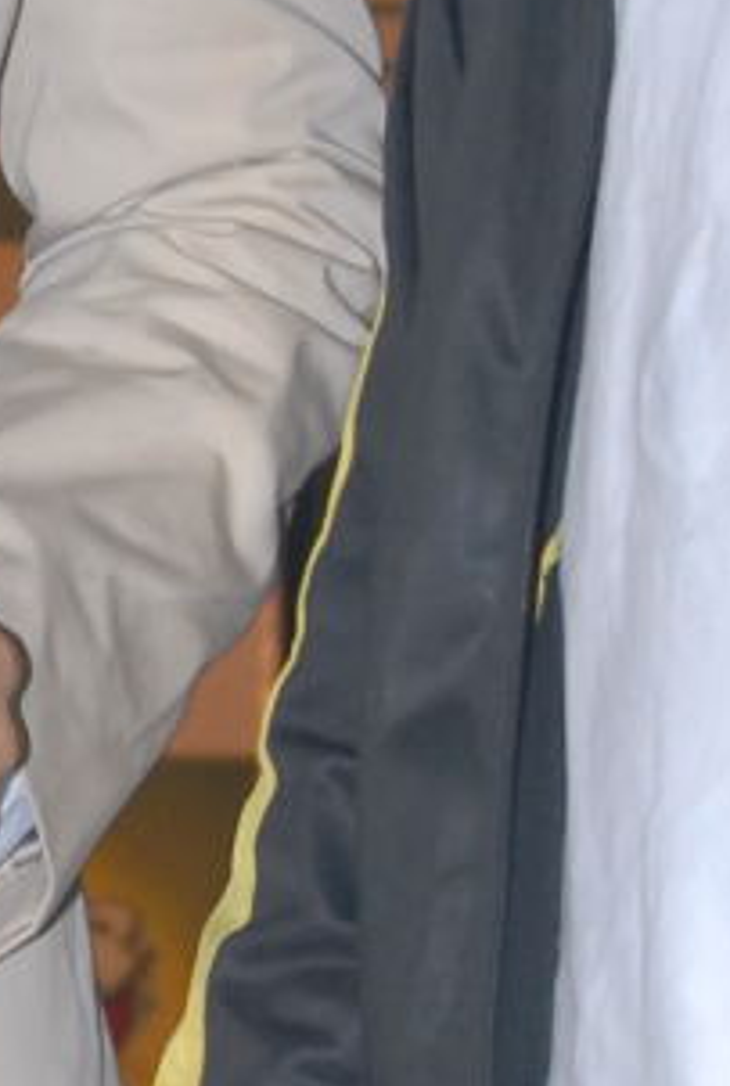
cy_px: 547
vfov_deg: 4.2
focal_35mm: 492
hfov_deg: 2.8
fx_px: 14879
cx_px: -770
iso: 400
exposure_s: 1/125
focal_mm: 62
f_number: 5.6
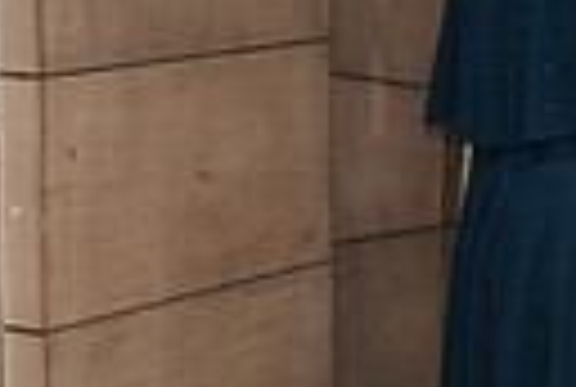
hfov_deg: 11.5
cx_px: 883
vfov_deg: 8.1
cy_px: 178
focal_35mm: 170
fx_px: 2726
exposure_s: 1/160
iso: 1000
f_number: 4
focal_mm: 35
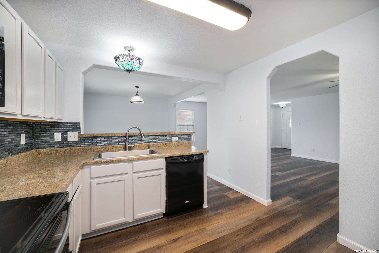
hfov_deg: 104.3
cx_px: 190
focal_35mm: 14
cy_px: 126
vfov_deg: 81.2
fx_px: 147
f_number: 7.1
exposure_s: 1/25
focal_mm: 9
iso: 400
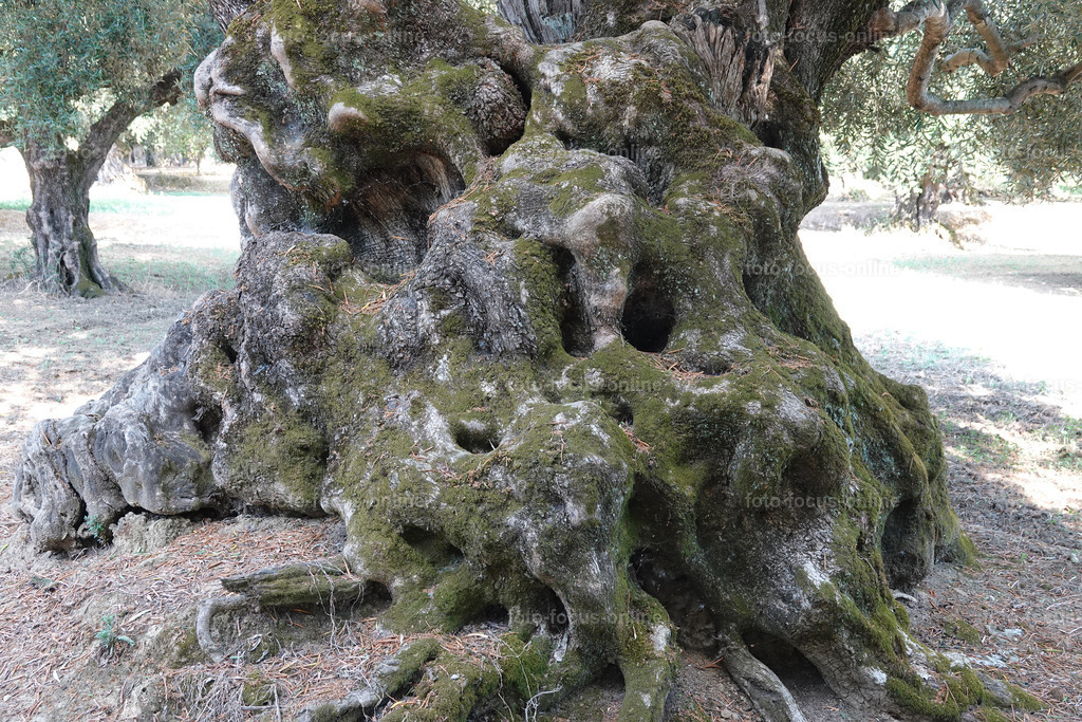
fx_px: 1232
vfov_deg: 32.6
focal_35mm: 41
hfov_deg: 47.4
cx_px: 541
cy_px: 361
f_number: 3.2
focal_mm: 15.17
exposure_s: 1/50
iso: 320
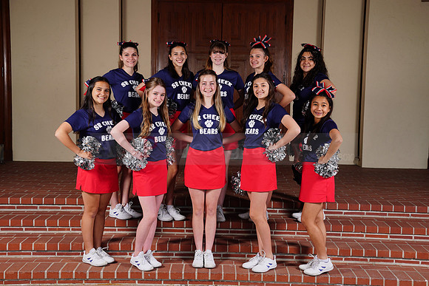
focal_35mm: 51
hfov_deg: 38.9
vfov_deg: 26.5
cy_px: 143
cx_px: 214
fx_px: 608
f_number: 6.3
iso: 200
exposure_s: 1/200
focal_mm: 51
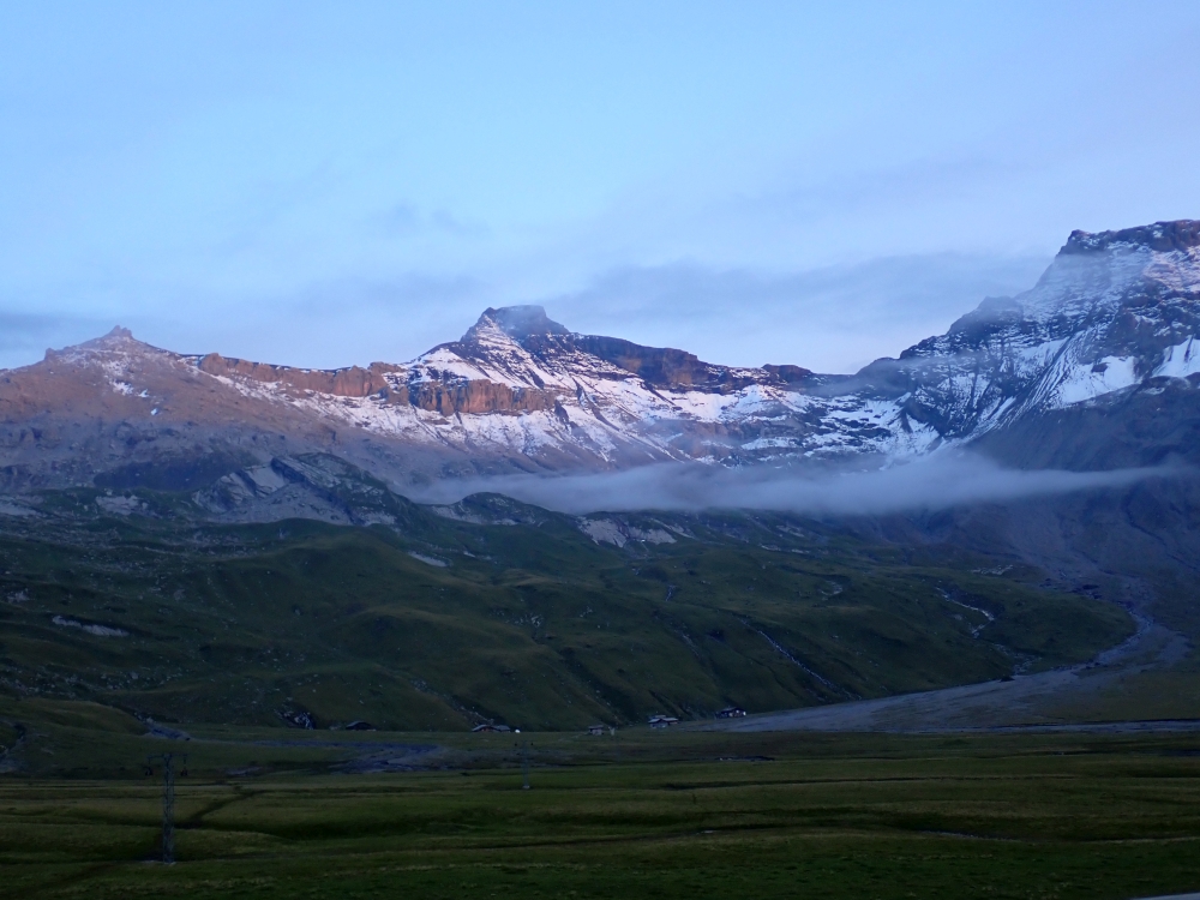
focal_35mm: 38
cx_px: 600
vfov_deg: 37.7
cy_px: 450
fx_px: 1317
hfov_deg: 49.0
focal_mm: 6.83
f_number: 2.7
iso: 200
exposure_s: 1/50
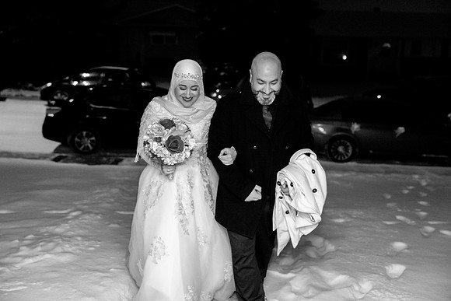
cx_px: 226
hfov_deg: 47.4
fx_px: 514
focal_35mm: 41
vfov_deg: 32.6
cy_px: 150
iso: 6400
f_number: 2.8
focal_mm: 41
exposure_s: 1/160
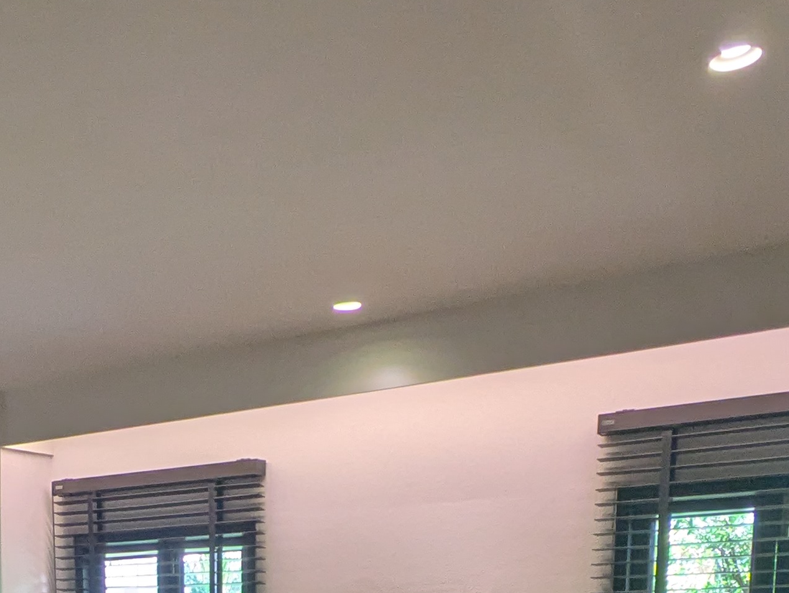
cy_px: 833
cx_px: 144
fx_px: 1163
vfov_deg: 23.9
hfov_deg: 36.1
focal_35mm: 51
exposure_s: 1/100
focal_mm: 1.83
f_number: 2.2
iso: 108
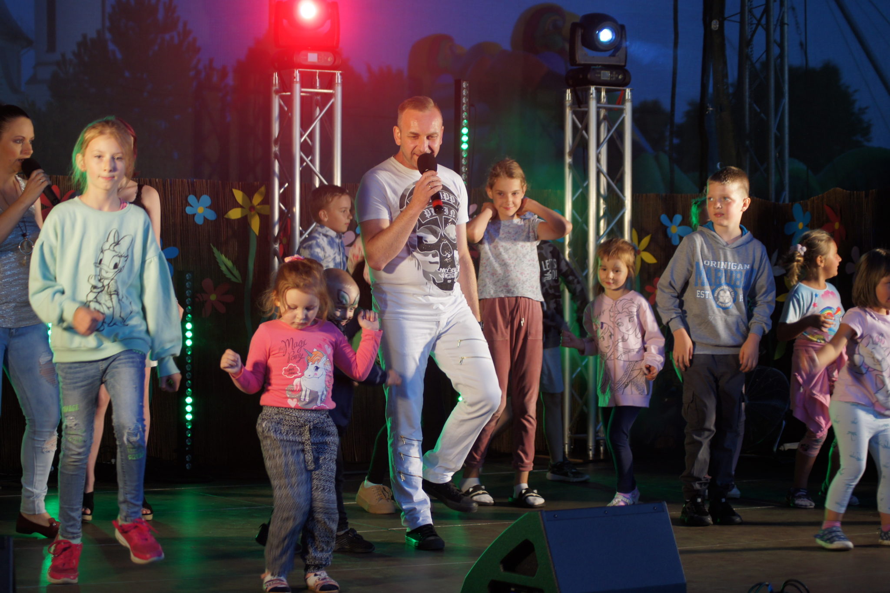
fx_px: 2039
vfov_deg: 16.6
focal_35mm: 82
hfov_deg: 24.6
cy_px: 296
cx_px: 445
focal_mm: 55
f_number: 4
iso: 320
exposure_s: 1/100
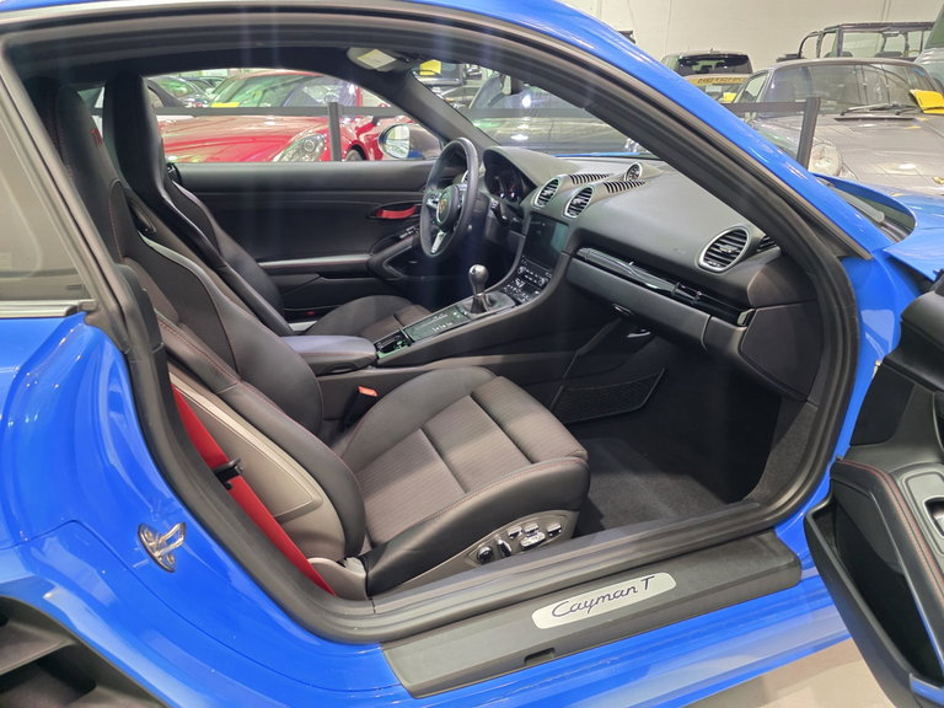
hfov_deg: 73.9
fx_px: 627
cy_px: 354
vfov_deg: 58.9
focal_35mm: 23
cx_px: 472
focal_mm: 6.3
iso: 1600
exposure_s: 1/30
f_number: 1.7
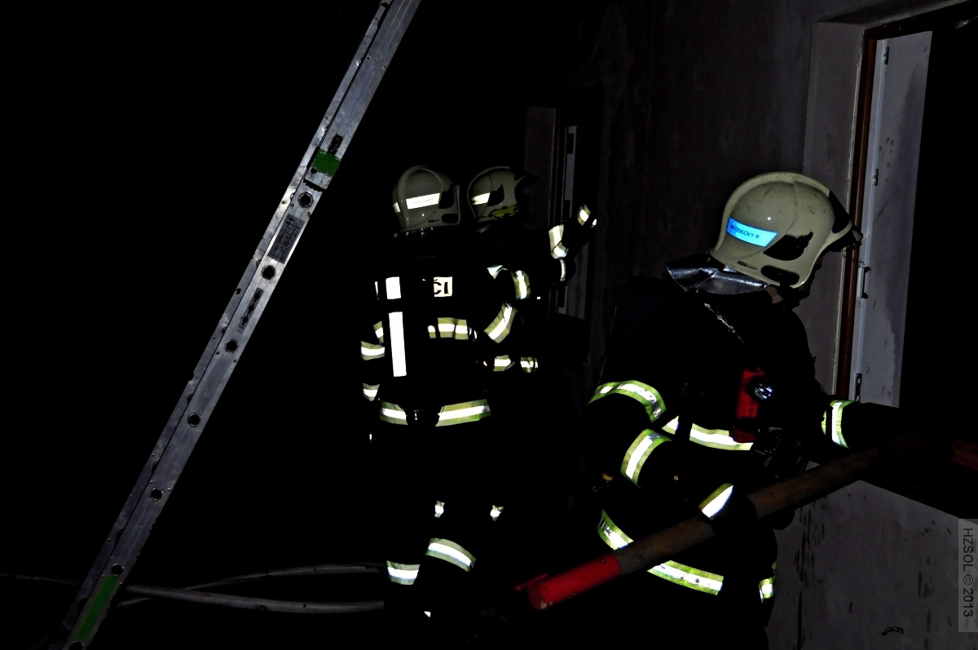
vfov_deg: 28.9
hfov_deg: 42.4
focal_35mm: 46
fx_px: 1262
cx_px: 489
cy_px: 325
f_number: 4
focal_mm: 31
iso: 800
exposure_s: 1/60
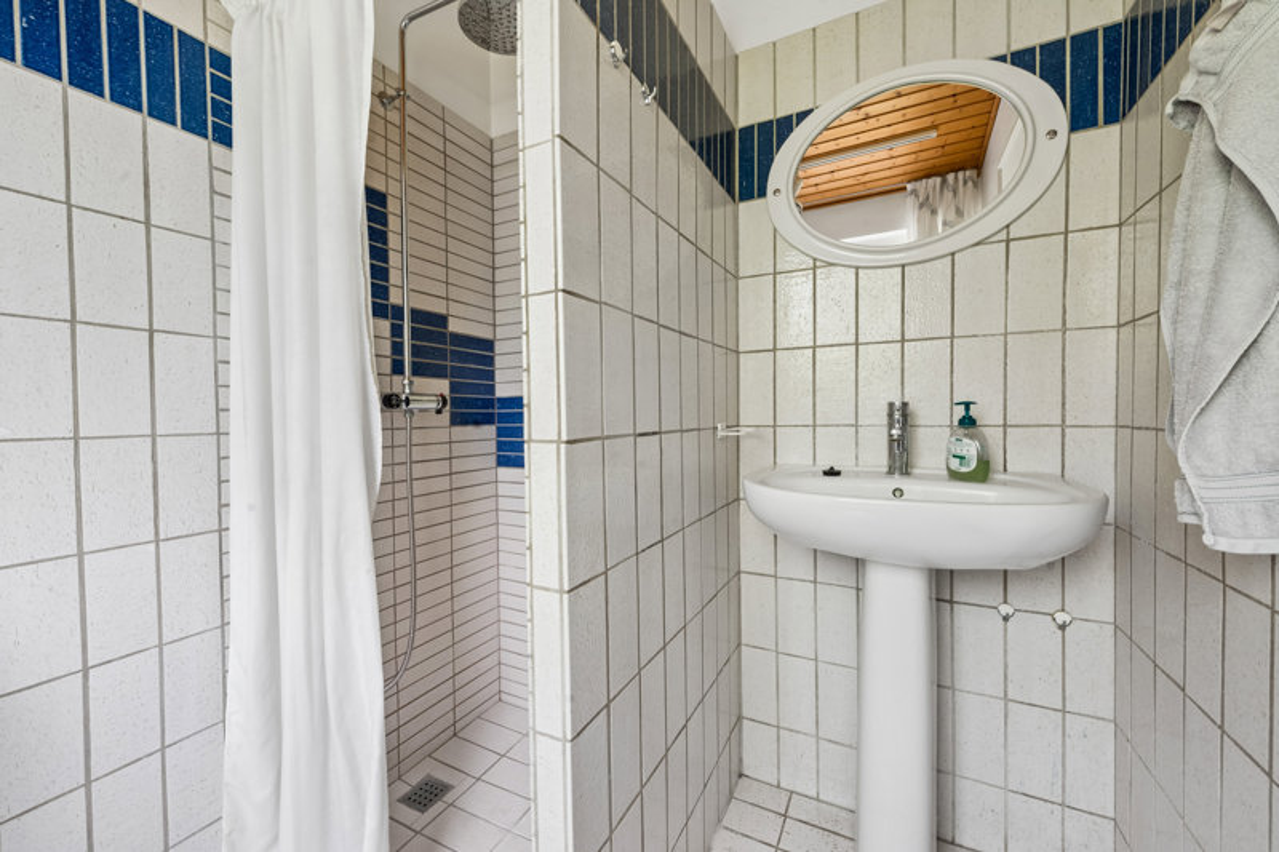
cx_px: 640
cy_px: 426
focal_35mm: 14
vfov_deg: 81.2
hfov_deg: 104.3
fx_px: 497
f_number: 10
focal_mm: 14
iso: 250
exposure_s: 1/8
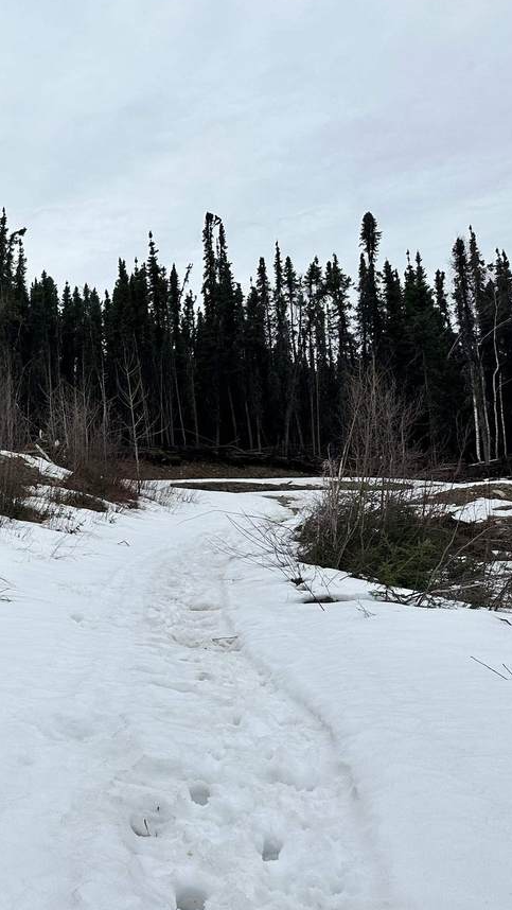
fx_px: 941
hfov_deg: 26.3
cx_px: -137
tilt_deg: +7.6
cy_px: 460
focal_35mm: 39
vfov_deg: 51.6
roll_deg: +1.3
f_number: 1.78
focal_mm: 6.86
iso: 80
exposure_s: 1/5525
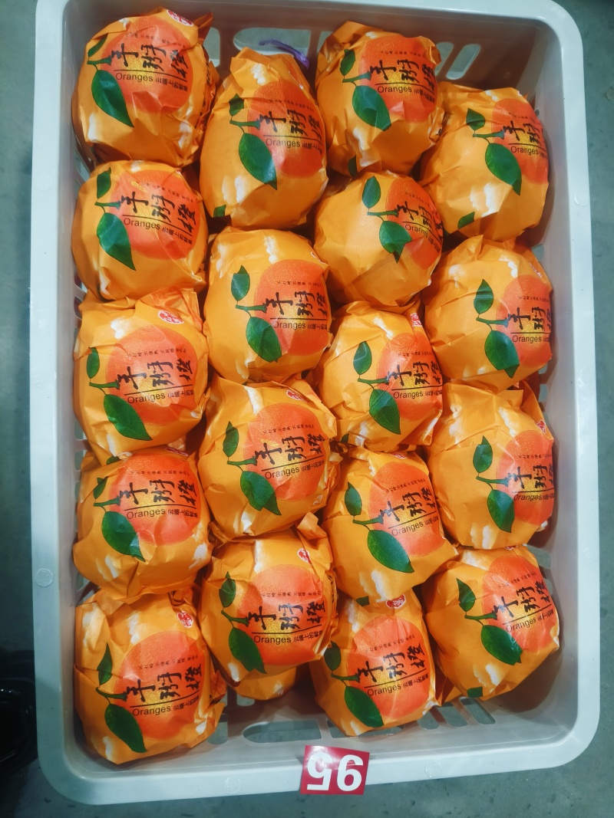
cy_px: 409
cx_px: 307
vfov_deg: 67.3
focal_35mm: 26
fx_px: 615
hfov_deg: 53.1
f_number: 1.8
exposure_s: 1/25
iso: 1600
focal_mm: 4.84
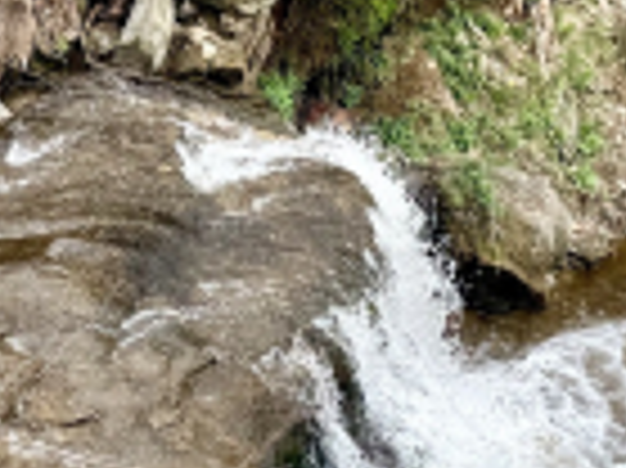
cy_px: 522
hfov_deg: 17.0
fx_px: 2078
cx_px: 160
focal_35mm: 115
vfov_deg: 12.6
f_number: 1.78
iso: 80
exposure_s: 1/464
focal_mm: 6.76
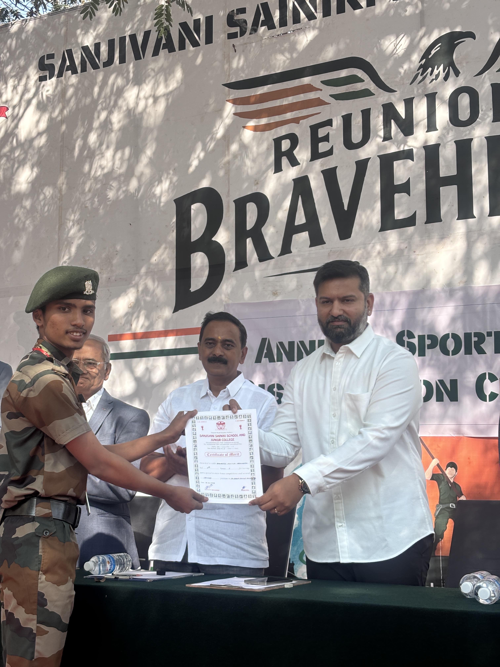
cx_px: 250
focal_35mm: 52
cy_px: 334
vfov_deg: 36.8
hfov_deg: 28.0
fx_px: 1001
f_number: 1.6
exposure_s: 1/531
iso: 32
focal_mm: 5.96
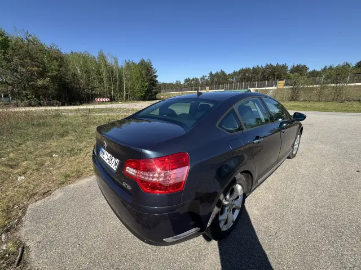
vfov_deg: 85.7
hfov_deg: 102.1
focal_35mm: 14
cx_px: 180
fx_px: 146
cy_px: 135
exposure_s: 1/741
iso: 50
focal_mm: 2.22
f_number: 2.2
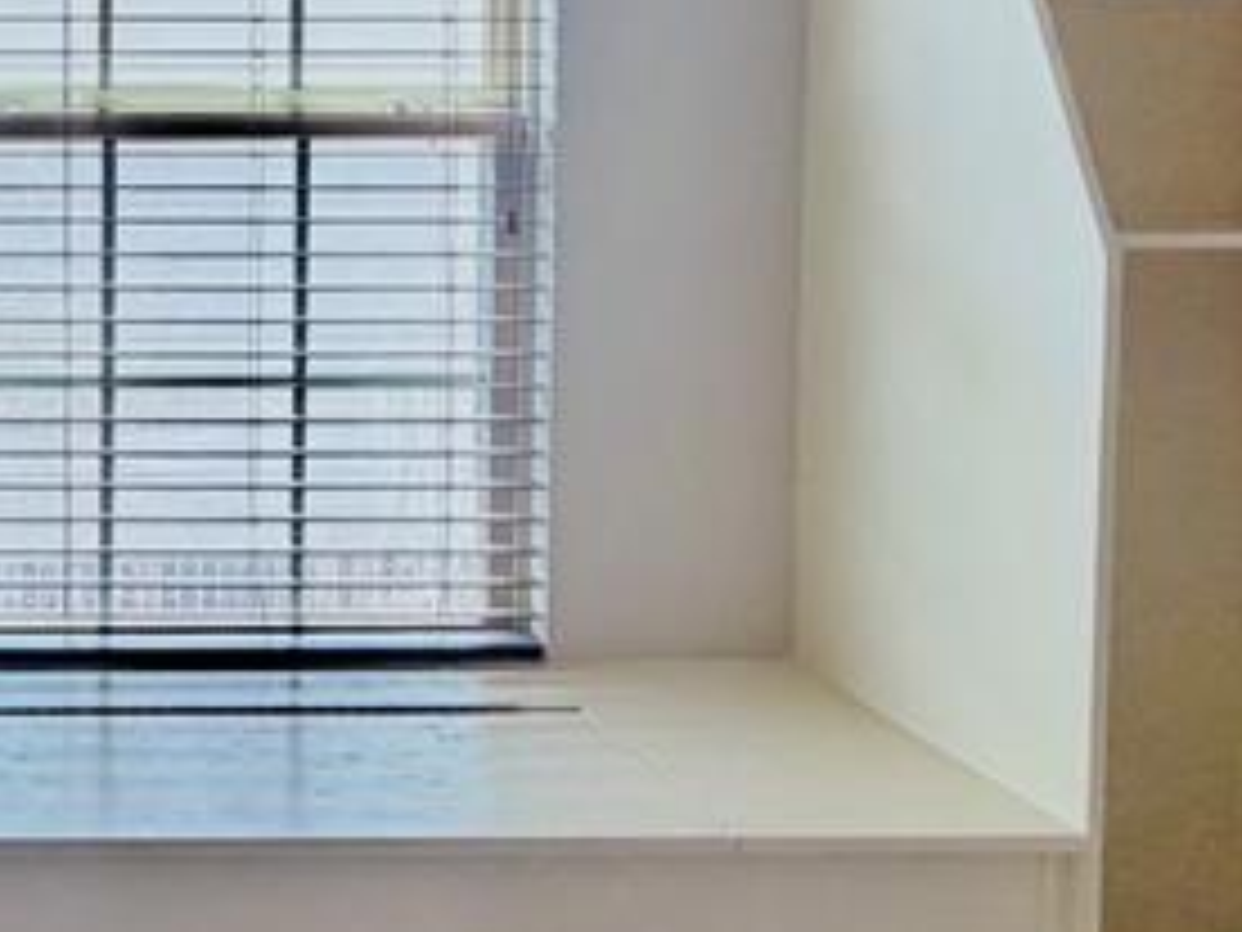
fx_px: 1866
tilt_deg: -2.5
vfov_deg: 27.5
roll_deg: +0.5
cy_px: 203
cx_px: -117
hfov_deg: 32.5
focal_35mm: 52
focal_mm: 2.22
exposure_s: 1/111
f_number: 2.2
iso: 320
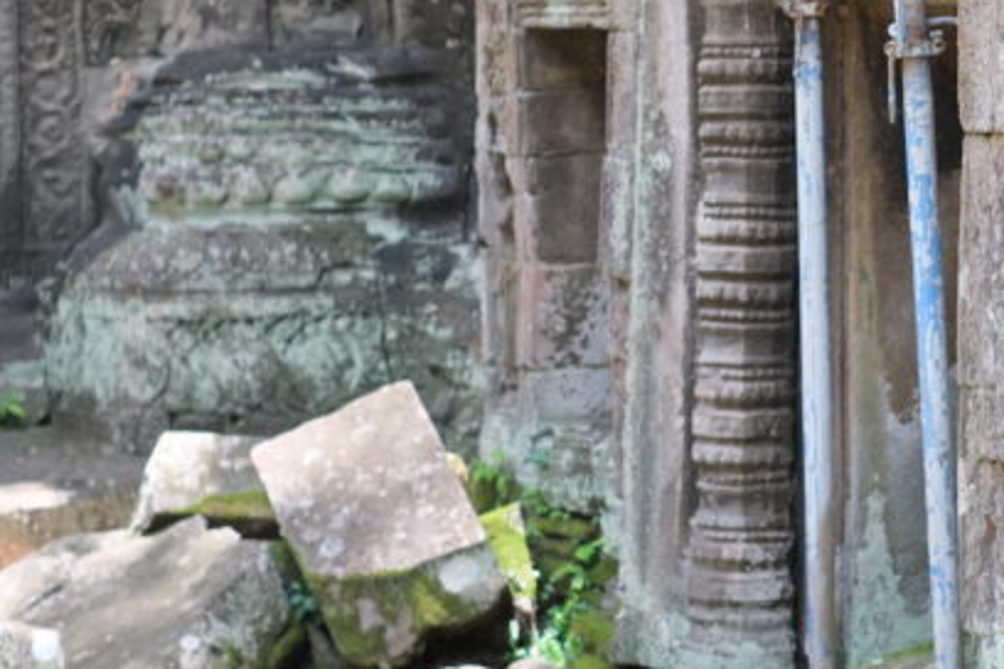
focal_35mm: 133
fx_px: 3709
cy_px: 176
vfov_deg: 10.3
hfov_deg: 15.0
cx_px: 1134
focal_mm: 35
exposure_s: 1/280
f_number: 2.5
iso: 320
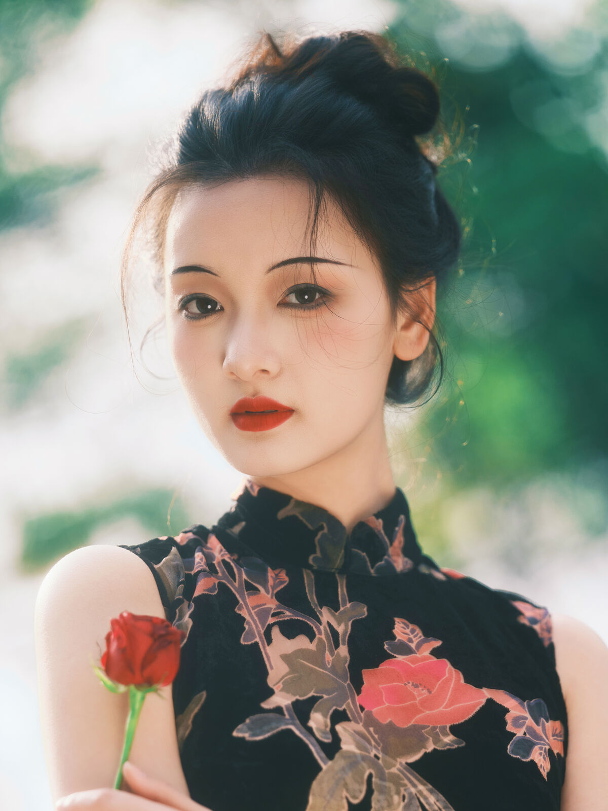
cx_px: 304
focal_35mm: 87
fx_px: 2037
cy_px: 406
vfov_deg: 22.5
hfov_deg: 17.0
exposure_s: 1/3200
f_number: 2
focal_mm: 110
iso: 400
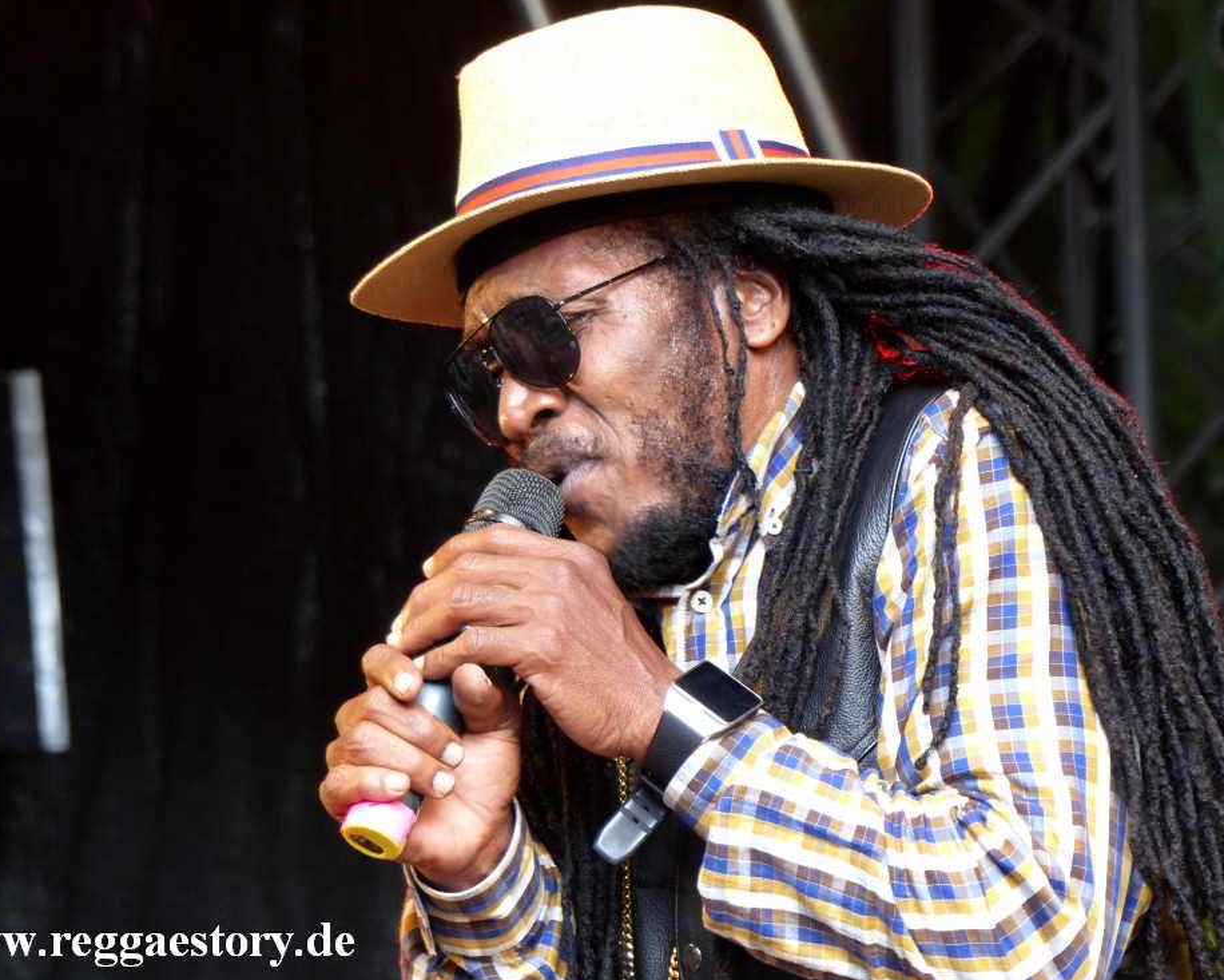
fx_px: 10579
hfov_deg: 6.6
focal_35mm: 292
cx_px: 567
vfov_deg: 5.3
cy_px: 489
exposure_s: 1/80
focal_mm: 49.2
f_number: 2.8
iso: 320
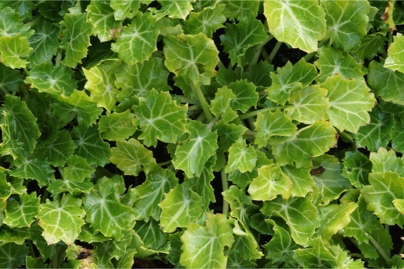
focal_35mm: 150
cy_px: 134
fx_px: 1683
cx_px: 202
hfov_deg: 13.7
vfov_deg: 9.1
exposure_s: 1/80
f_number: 14
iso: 3200
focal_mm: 100
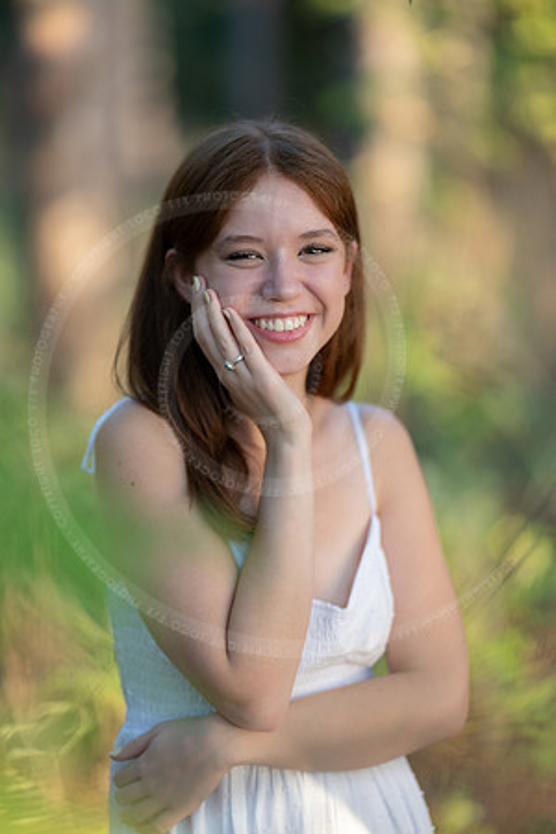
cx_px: 278
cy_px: 417
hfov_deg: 16.1
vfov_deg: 23.9
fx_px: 1969
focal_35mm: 85
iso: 160
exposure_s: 1/400
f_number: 1.2
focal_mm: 85
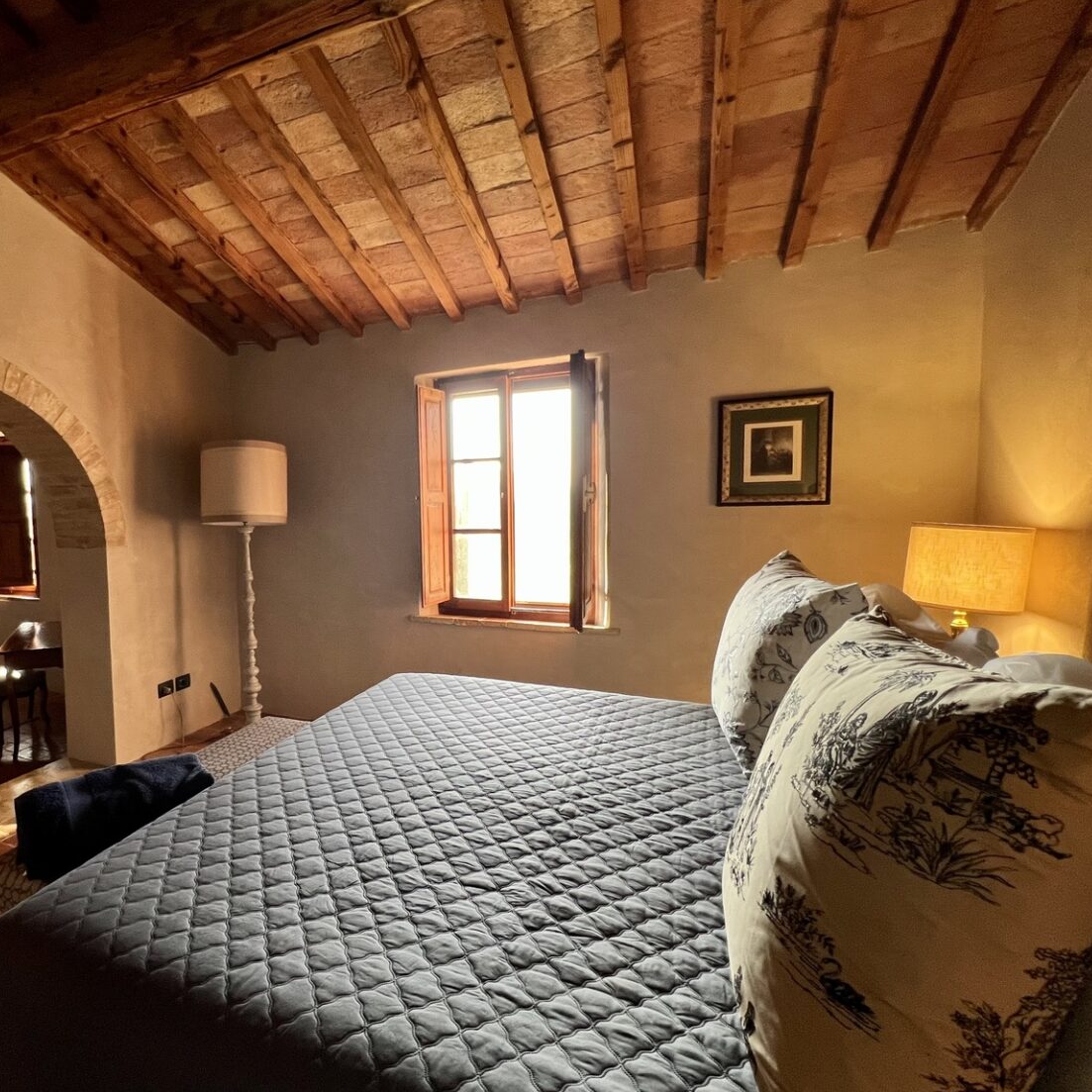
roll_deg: +1.8
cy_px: 553
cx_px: 365
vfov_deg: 87.4
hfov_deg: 84.4
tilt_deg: -4.1
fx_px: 571
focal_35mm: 16
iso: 160
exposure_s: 1/50
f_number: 1.8
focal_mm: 1.57
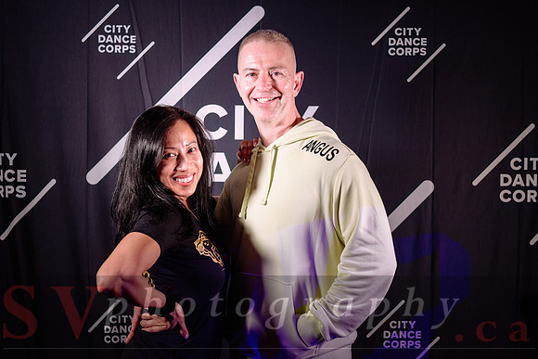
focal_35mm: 45
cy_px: 180
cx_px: 269
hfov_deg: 43.6
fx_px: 673
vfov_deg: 29.9
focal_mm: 45
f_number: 3.2
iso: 1000
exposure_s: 1/80
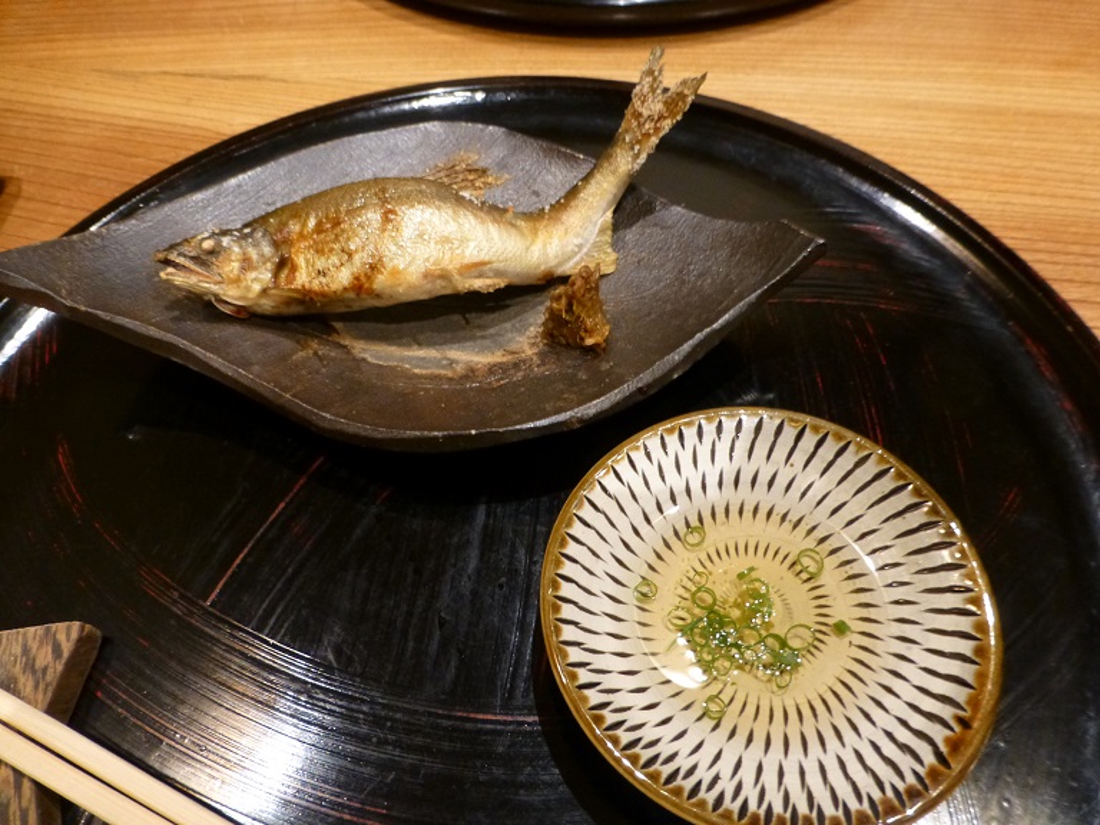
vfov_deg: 56.8
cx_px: 550
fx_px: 763
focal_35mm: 24
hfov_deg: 71.6
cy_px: 412
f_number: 3.3
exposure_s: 1/4
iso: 400
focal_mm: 4.3
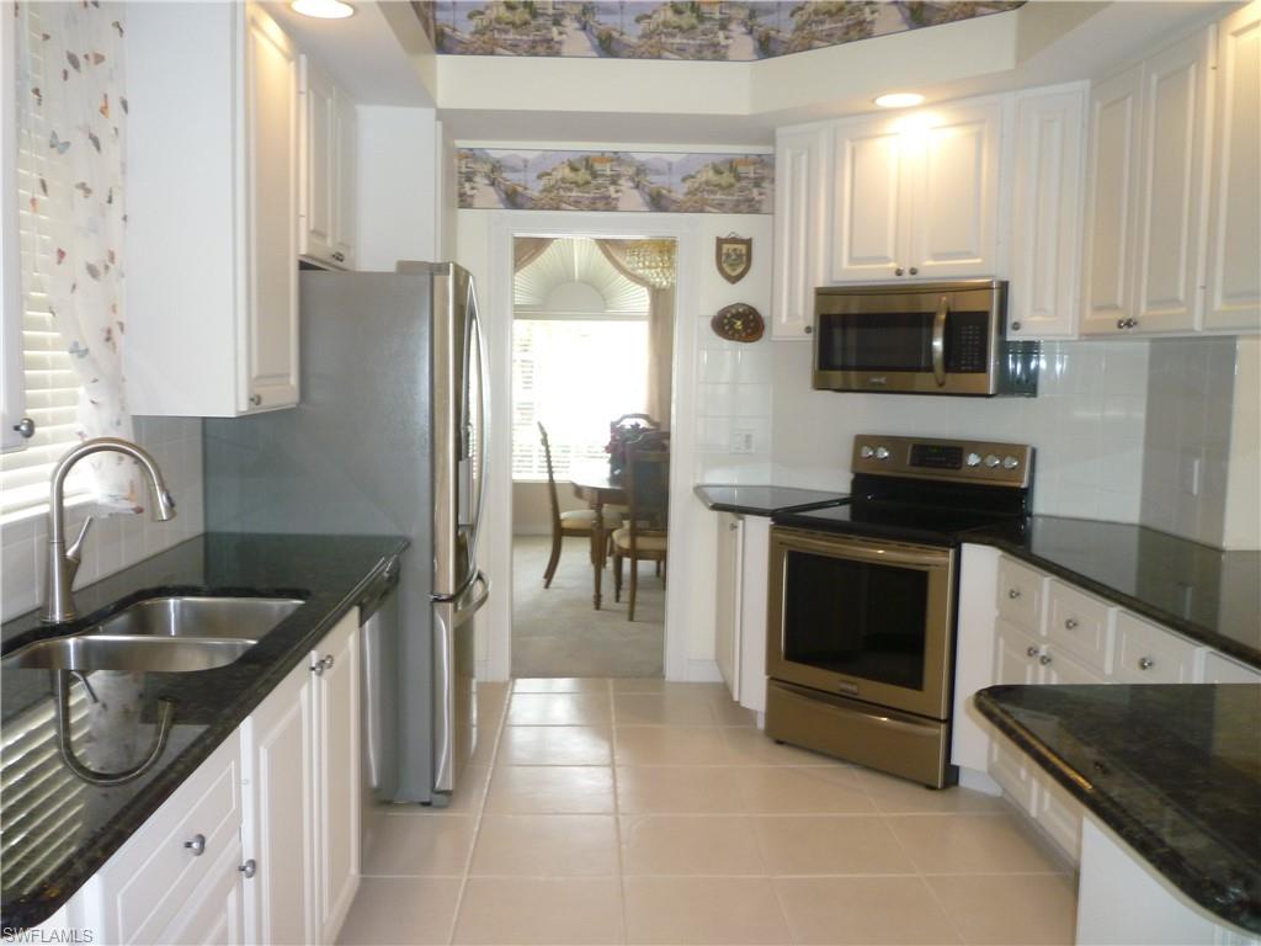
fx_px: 1056
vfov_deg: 48.2
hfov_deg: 61.7
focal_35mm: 29
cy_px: 473
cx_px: 630
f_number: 3.3
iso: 200
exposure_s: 1/30
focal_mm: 5.2
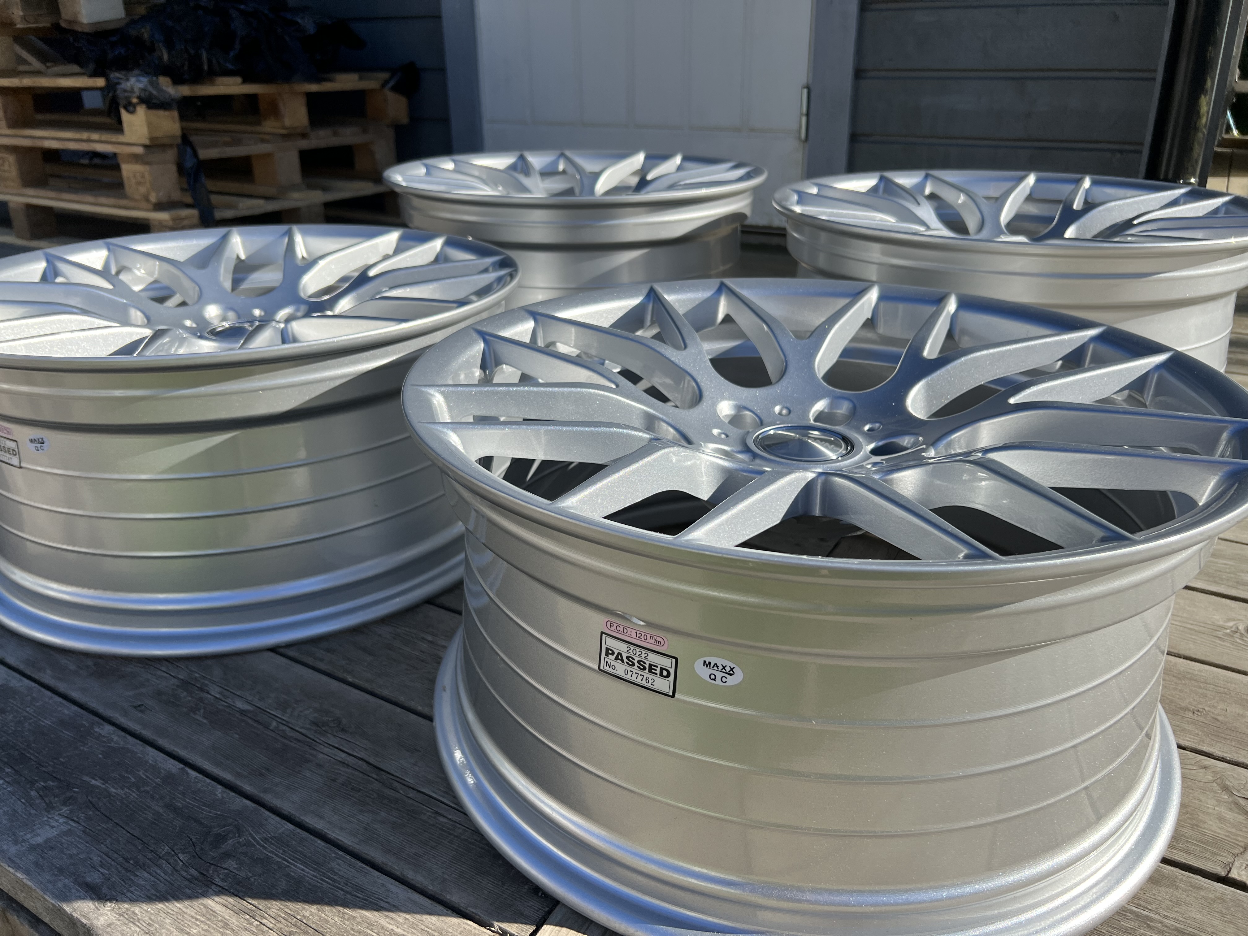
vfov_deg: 53.1
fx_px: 937
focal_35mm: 26
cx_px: 624
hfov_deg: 67.3
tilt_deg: -24.8
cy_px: 468
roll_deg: +0.1
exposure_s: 1/3077
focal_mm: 5.7
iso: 50
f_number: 1.5
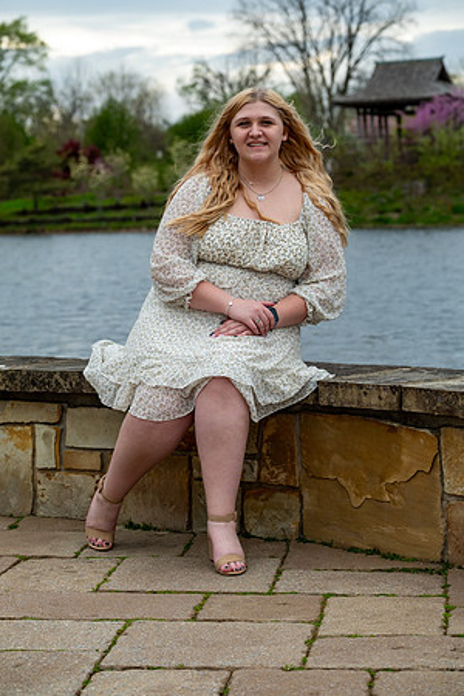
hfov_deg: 15.5
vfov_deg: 23.1
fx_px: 1701
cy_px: 348
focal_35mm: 88
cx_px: 232
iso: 250
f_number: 4
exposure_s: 1/400
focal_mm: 58.7
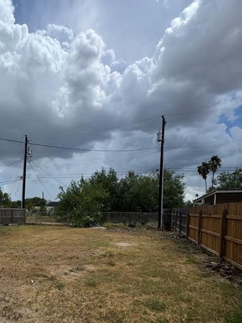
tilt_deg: -2.5
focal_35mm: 21
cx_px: 76
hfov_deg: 61.5
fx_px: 196
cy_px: 223
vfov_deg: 75.8
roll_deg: +0.0
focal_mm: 2.22
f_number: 2.2
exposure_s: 1/2674
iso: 50
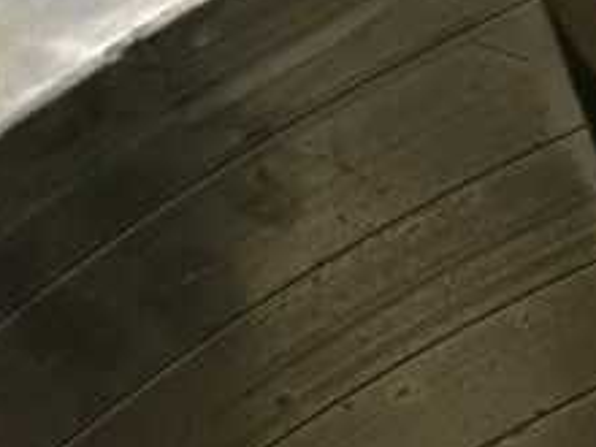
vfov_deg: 18.1
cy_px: -16
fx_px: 1360
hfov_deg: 24.7
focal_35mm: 79
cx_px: 322
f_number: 1.8
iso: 250
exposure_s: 1/60
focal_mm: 3
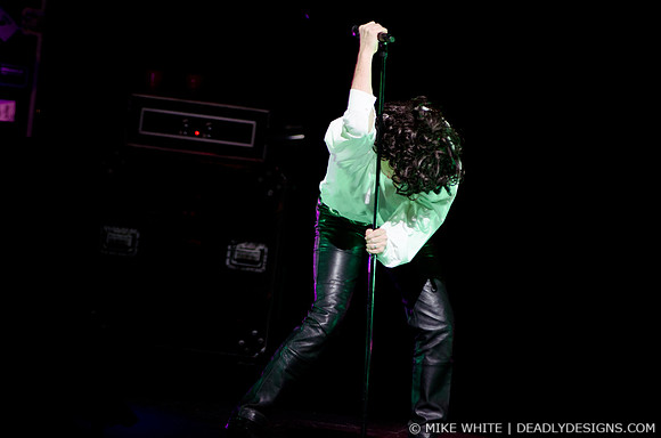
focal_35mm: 300
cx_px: 330
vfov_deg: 4.6
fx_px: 5496
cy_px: 219
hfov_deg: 6.9
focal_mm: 200
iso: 1000
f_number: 4.5
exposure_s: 1/800
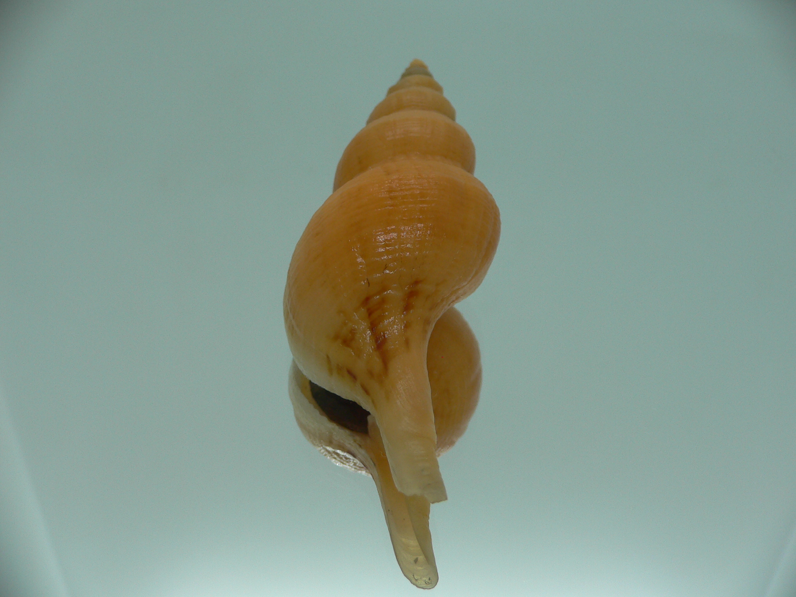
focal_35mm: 35
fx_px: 805
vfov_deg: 40.7
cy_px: 298
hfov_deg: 52.6
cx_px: 398
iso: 80
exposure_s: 1/60
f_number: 2.8
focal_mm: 4.6
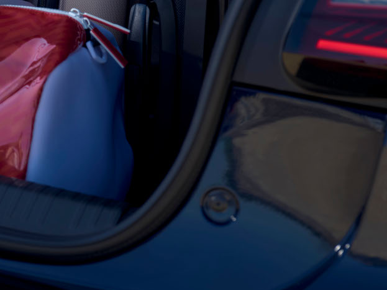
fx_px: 1543
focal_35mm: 138
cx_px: -80
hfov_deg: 13.9
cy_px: -96
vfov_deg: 10.5
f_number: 5.6
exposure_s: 1/160
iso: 200
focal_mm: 54.6
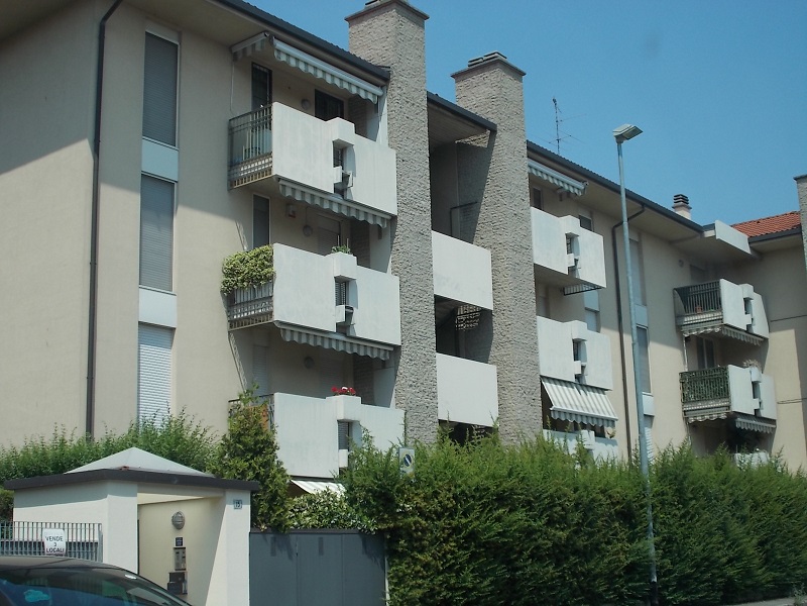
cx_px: 404
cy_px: 303
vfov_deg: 29.1
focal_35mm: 50
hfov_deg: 38.2
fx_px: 1166
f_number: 11.3
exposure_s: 1/100
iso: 80
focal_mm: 9
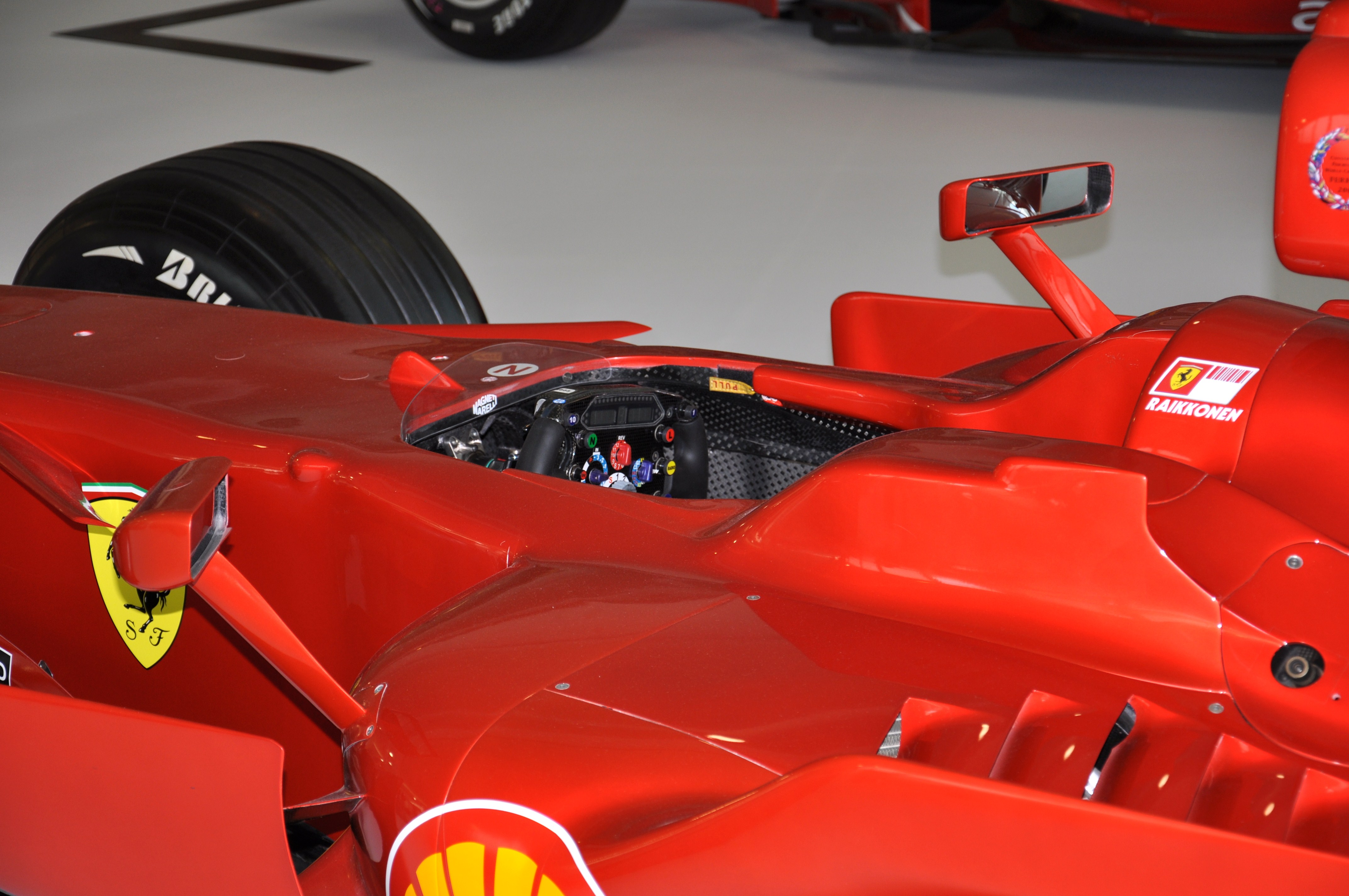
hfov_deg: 21.9
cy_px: 448
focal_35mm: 93
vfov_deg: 14.7
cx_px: 674
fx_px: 3481
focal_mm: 62
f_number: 5.3
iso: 200
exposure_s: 1/60
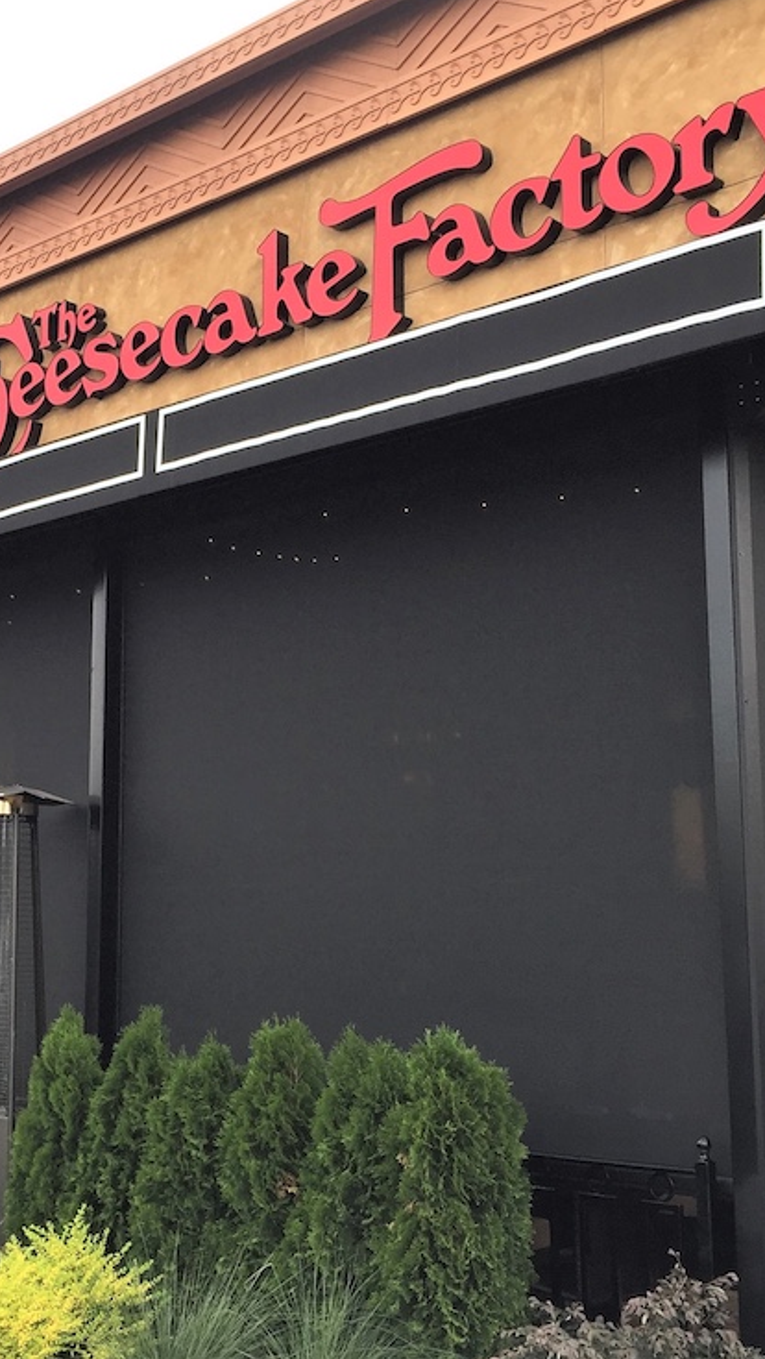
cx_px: 220
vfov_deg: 46.4
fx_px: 1585
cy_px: 660
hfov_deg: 26.9
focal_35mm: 44
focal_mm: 4.15
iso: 32
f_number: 2.2
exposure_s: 1/366
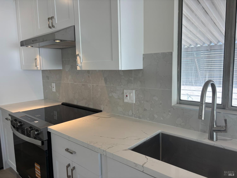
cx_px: 118
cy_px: 89
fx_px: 178
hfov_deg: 67.3
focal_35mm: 26
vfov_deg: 53.1
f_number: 1.6
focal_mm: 5.96
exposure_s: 1/156
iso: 40
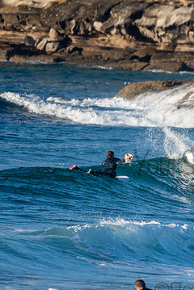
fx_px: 9769
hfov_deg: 1.1
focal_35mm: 1211
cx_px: 217
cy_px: 156
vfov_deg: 1.7
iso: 360
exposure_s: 1/1250
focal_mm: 500
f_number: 5.6
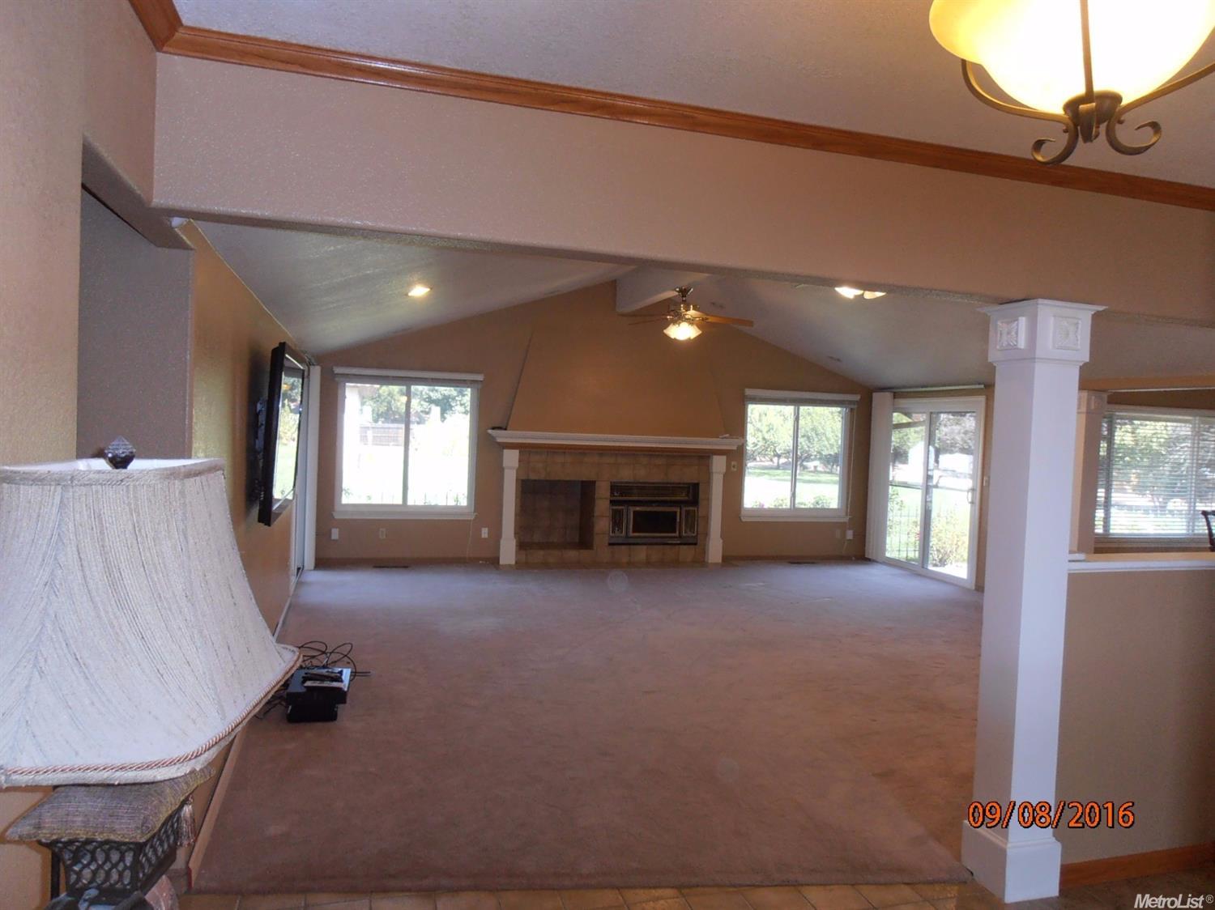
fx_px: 842
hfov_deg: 71.6
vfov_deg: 56.8
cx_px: 608
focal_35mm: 24
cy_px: 455
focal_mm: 4.2
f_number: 3
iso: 125
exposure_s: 1/30
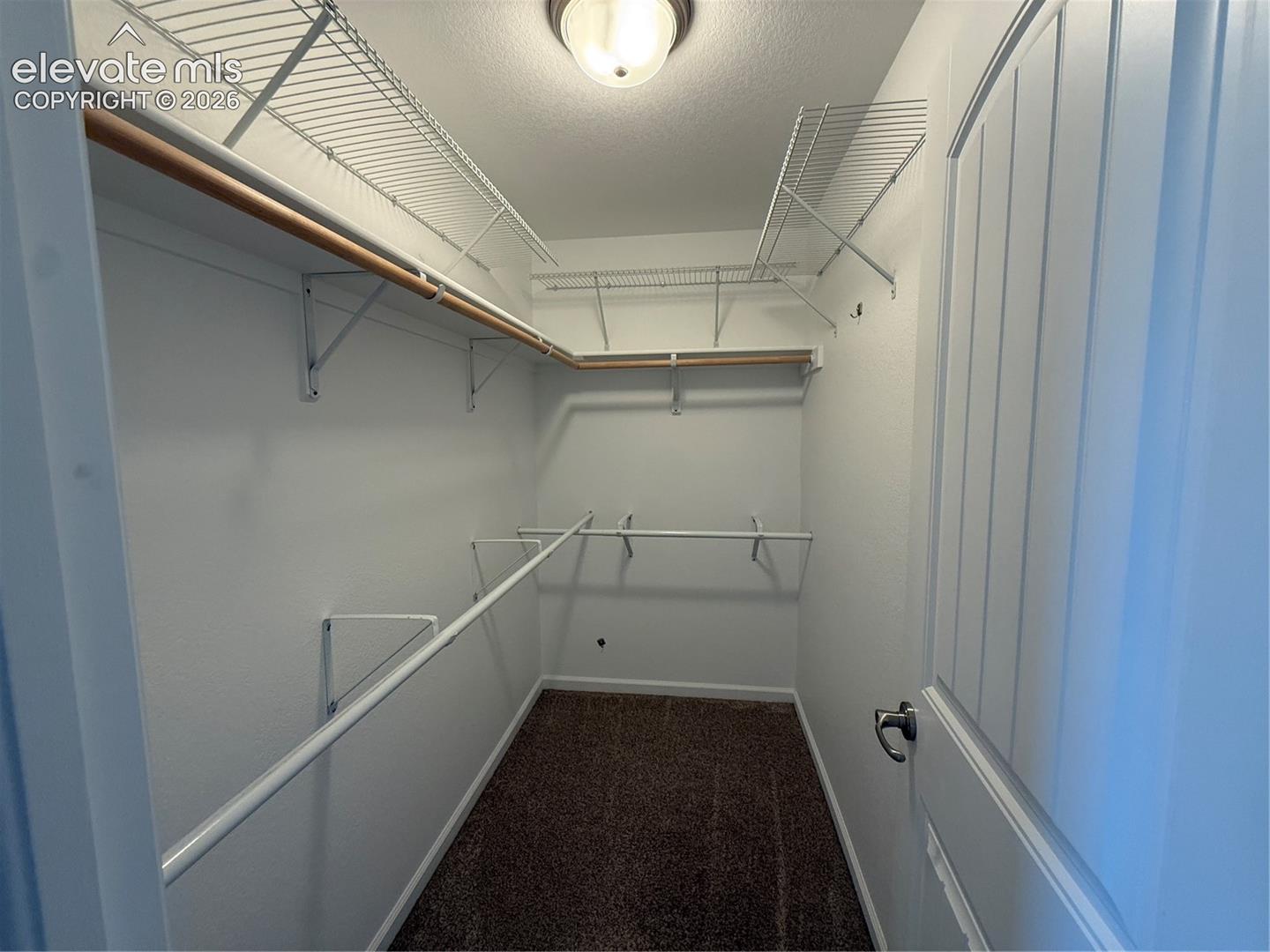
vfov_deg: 85.7
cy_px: 476
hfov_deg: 102.1
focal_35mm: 14
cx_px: 635
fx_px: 514
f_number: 2.2
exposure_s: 1/120
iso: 250
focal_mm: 2.22
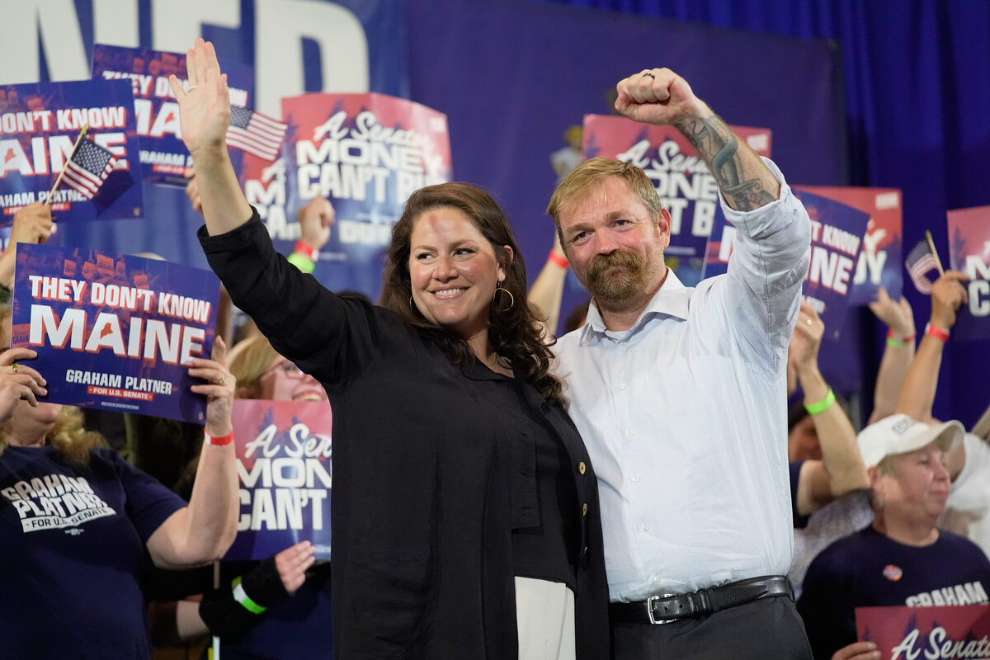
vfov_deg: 11.6
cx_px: 495
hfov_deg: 17.3
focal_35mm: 118
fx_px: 3245
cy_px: 330
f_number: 2.8
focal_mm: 118
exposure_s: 1/1600
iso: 5000
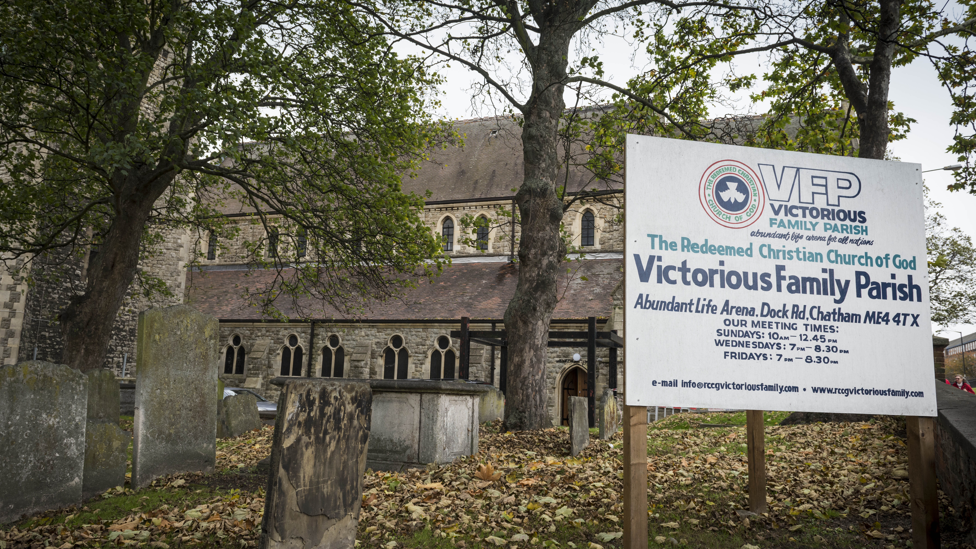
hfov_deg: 71.9
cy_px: 272
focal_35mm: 26
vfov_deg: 44.4
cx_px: 477
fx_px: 673
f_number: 8
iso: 320
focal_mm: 24
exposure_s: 1/90
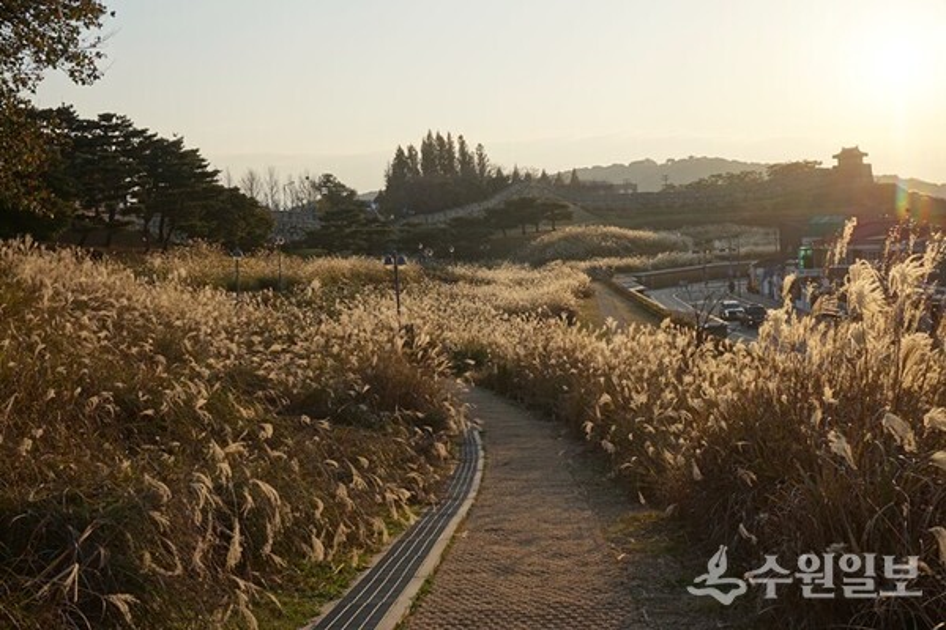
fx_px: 1064
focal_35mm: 40
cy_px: 315
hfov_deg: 47.9
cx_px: 473
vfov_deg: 33.0
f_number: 10
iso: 100
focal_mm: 27
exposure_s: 1/100
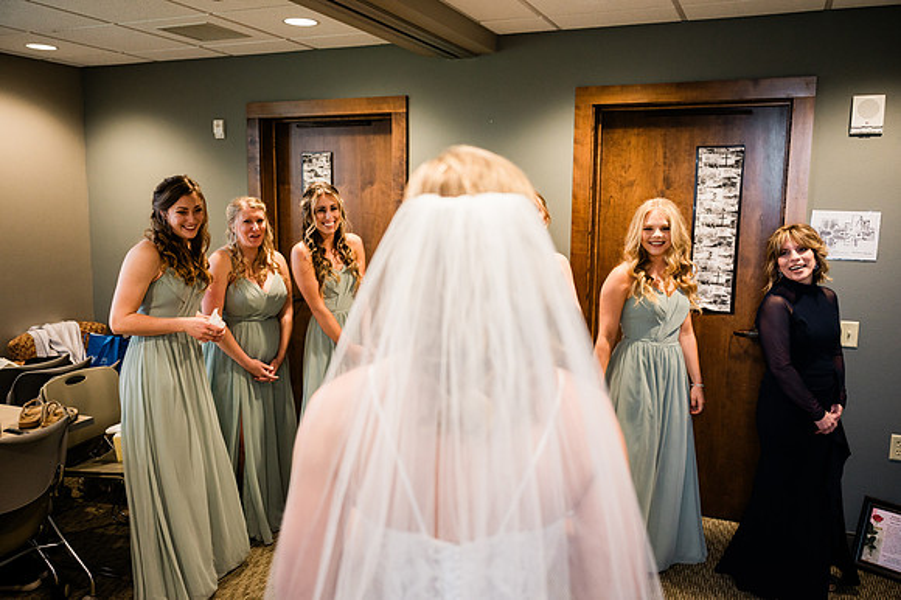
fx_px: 750
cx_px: 450
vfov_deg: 43.6
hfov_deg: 62.0
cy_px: 300
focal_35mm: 30
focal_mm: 30
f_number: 2.8
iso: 1000
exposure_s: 1/200
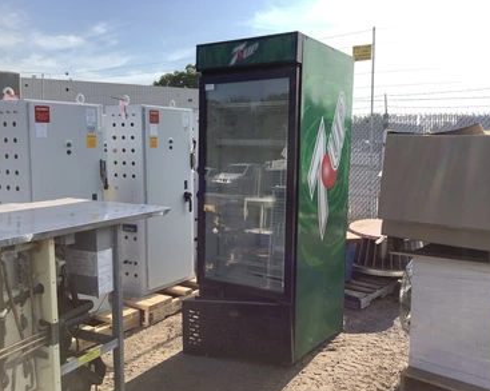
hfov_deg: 54.2
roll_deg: -0.4
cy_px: 199
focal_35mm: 33
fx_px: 478
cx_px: 259
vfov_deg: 44.5
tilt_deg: -6.5
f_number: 2.4
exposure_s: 1/1381
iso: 25
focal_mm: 3.3
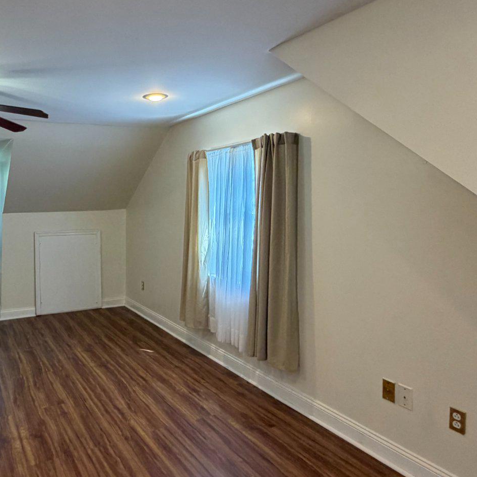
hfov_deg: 56.9
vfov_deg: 59.0
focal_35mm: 27
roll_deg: -0.2
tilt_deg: -2.5
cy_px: 217
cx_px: 137
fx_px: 421
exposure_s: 1/120
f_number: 2.2
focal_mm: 2.22
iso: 250
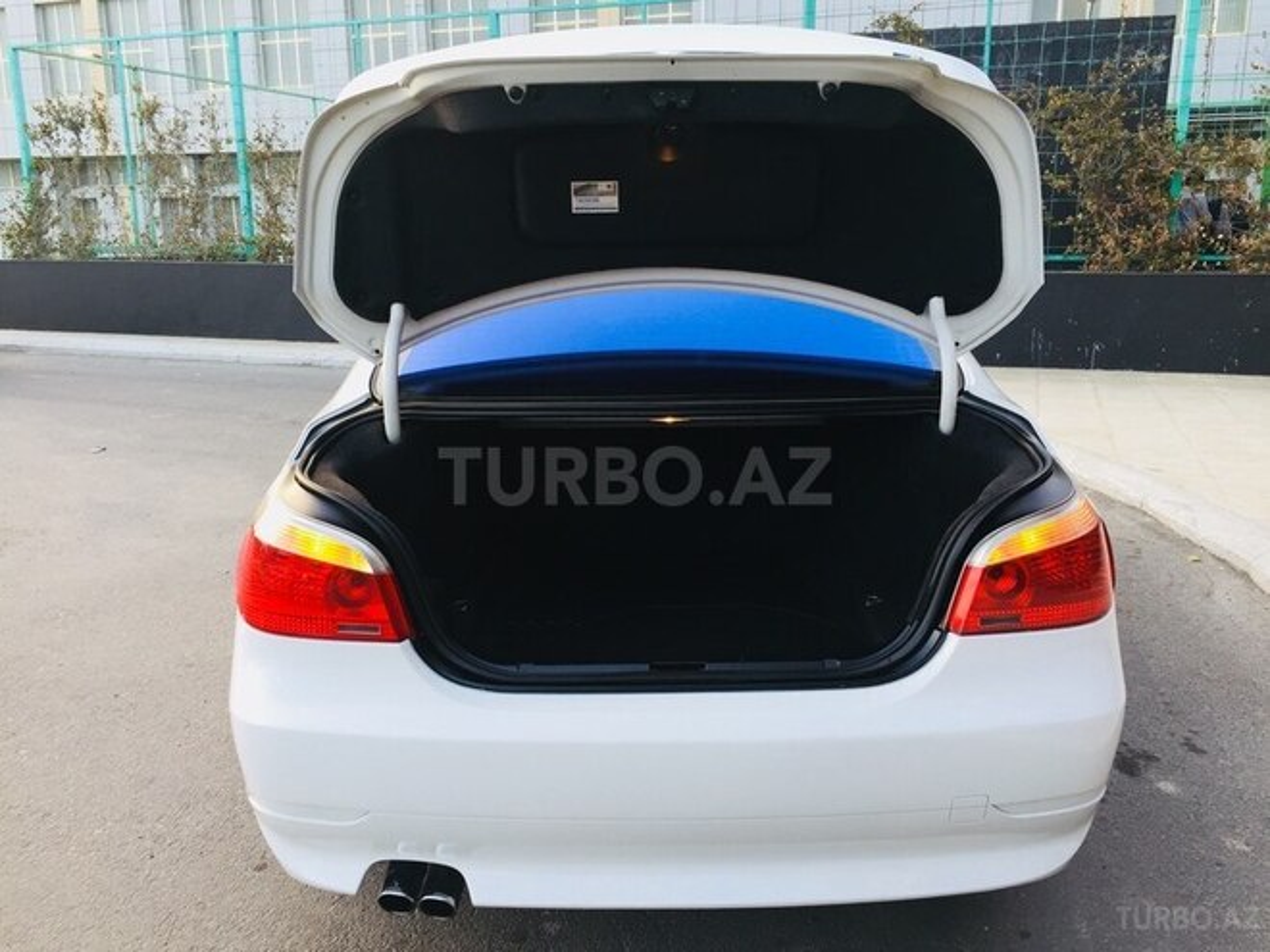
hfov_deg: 61.7
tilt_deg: -13.3
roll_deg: +0.8
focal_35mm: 29
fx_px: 1064
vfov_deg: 48.2
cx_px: 635
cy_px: 476
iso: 32
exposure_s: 1/50
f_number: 2.2
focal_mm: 4.15
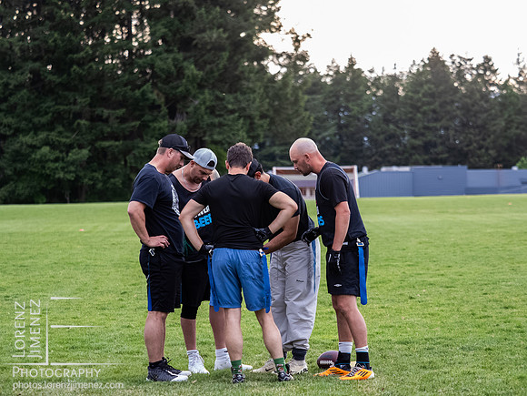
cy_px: 198
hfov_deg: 13.2
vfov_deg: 9.9
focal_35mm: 150
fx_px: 2284
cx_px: 264
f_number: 2.8
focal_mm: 75
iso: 4000
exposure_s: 1/1250
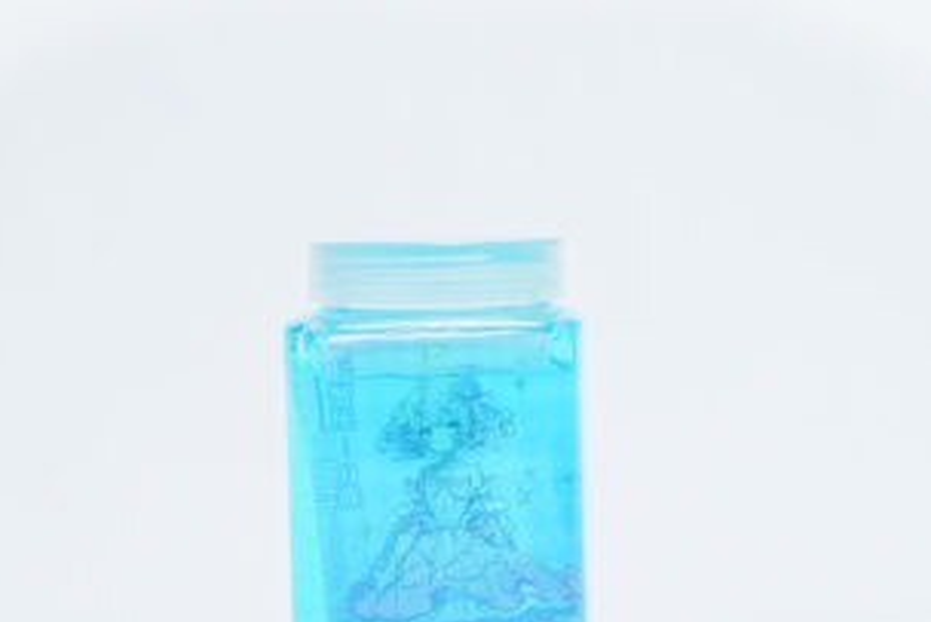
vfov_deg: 11.1
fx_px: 3182
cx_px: 456
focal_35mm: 123
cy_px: 437
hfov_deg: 16.6
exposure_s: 1/640
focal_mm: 58
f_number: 4.5
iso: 3200
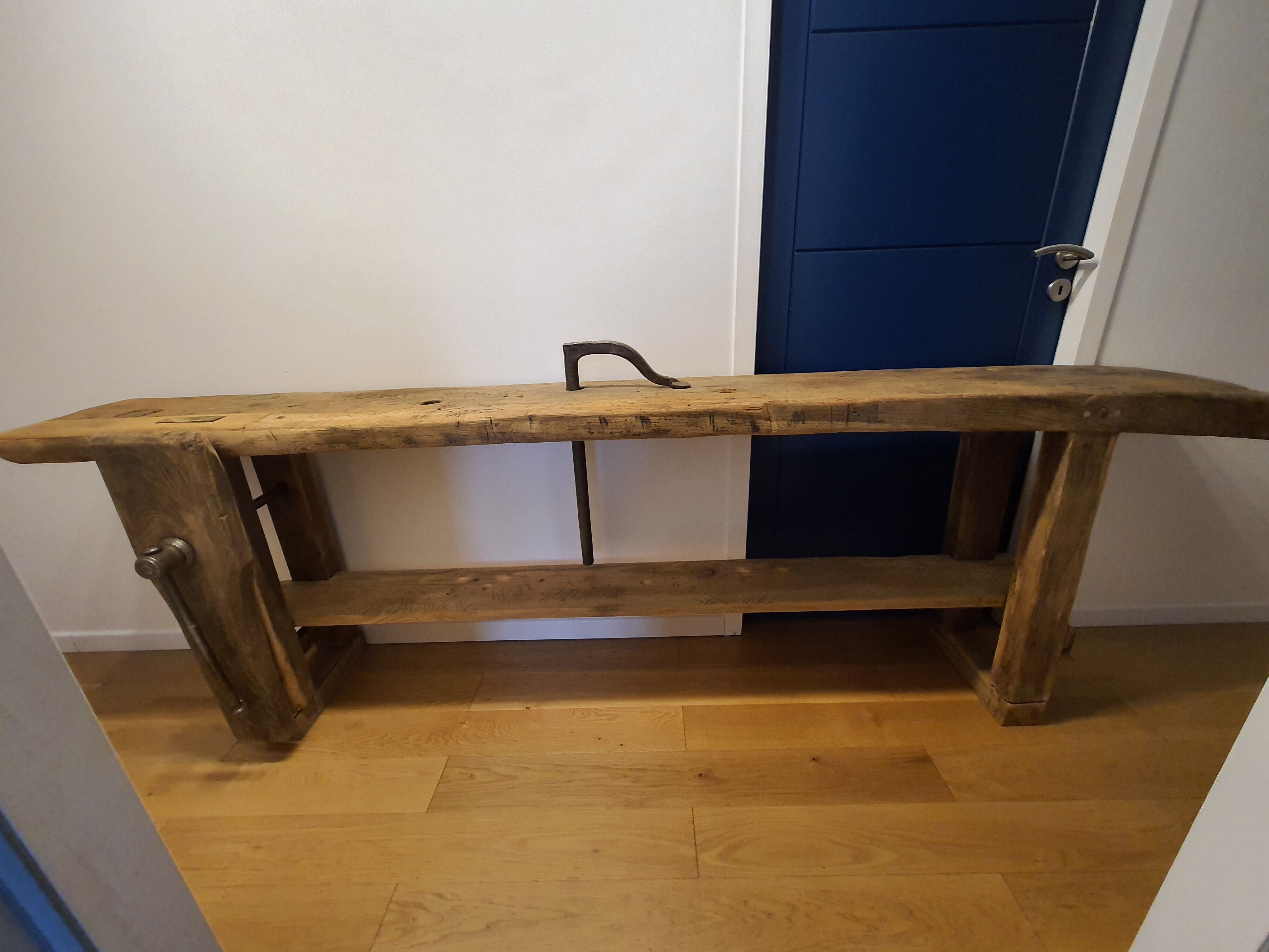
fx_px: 477
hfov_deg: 106.2
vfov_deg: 89.9
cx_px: 634
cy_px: 476
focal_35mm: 13
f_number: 2.2
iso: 250
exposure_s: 1/50
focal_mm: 1.74
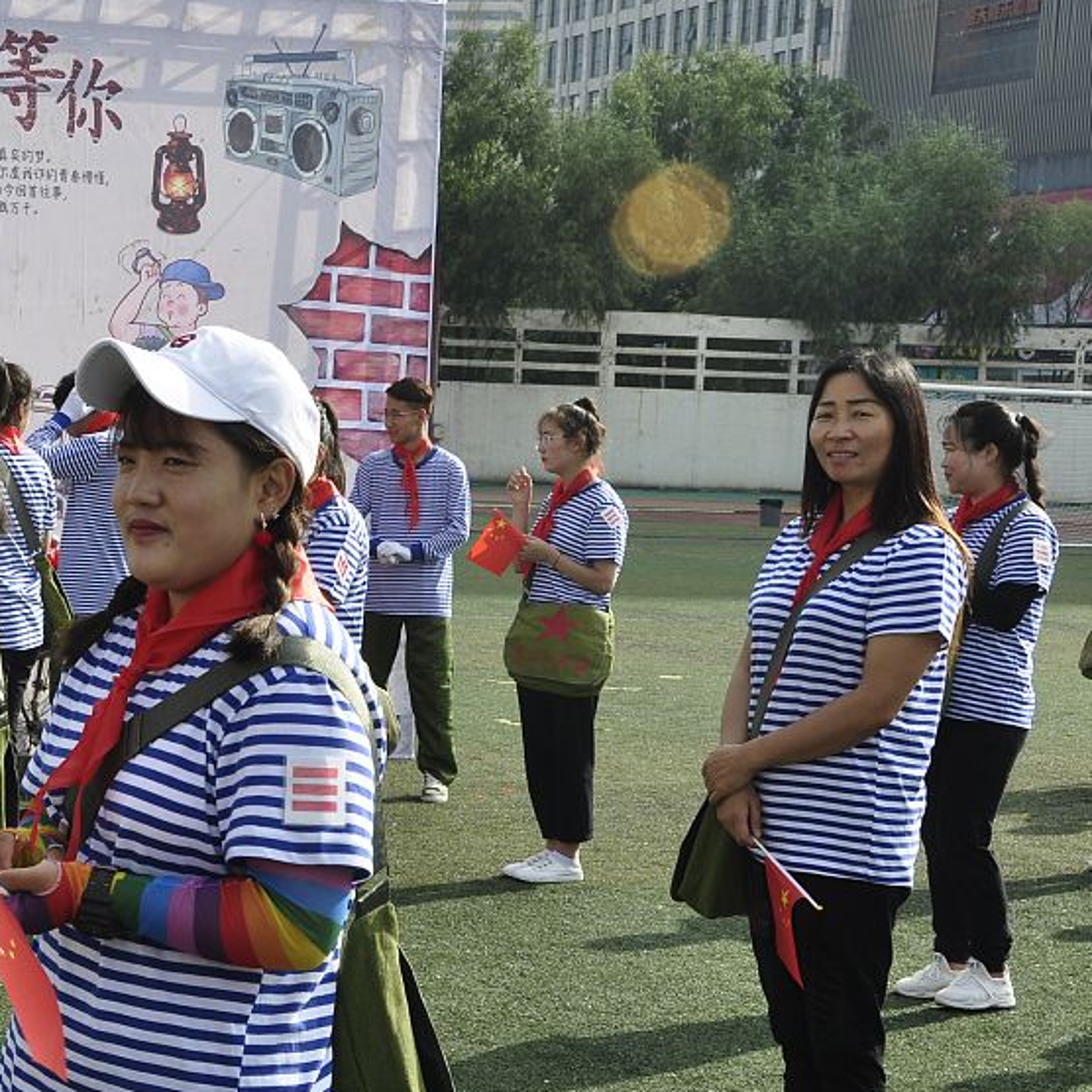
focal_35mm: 77
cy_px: 641
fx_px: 2748
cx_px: 73
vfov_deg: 22.4
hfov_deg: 21.9
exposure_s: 1/200
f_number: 10
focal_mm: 28
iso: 200
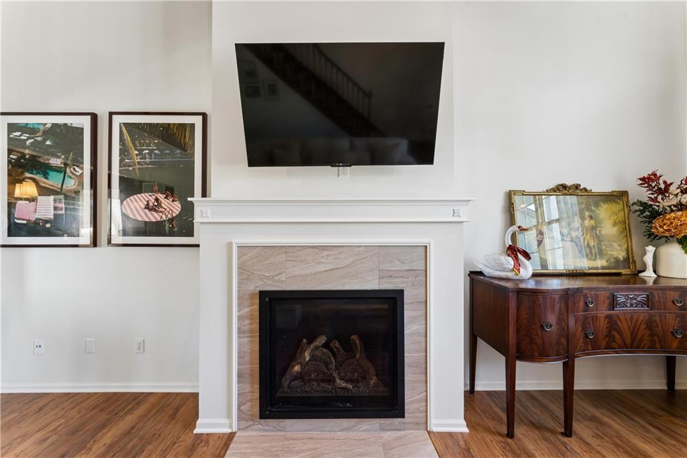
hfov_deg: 104.3
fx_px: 267
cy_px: 229
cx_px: 344
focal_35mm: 14
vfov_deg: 81.2
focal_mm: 14
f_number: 13
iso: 400
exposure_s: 1/3.33
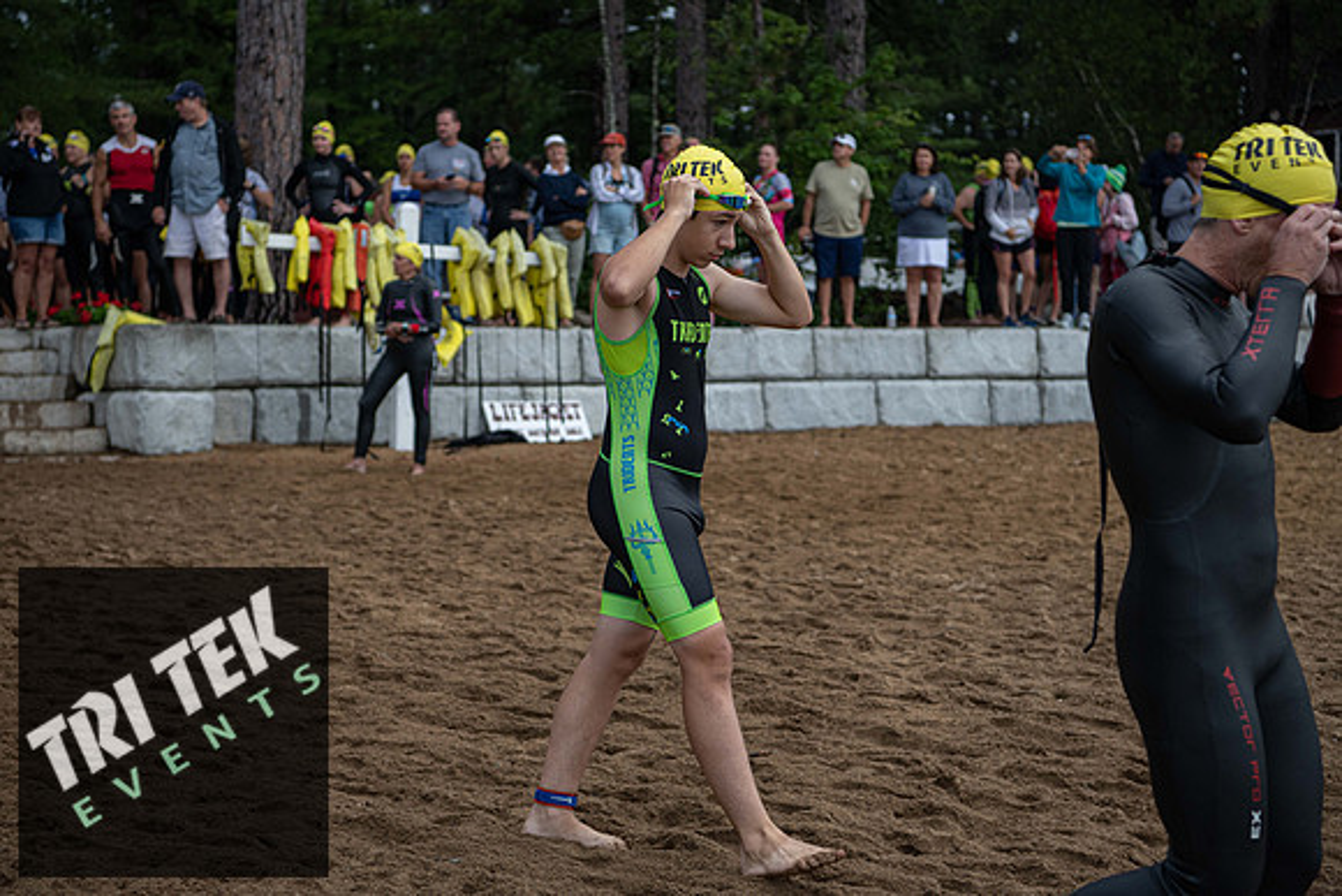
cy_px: 448
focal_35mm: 62
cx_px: 671
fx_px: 2312
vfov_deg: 21.9
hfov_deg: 32.4
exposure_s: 1/640
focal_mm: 62
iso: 320
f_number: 4
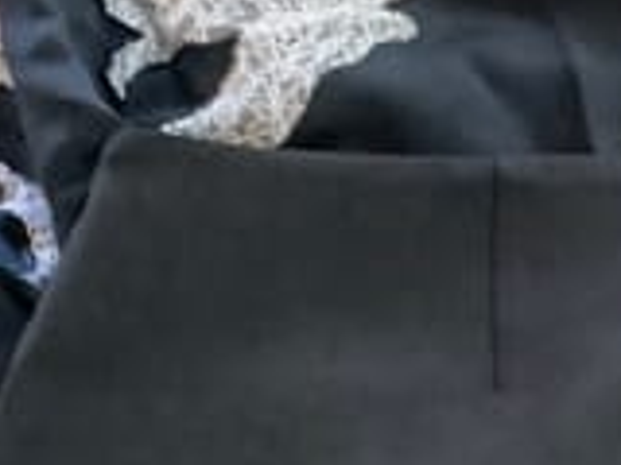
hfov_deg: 18.6
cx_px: 842
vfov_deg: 14.7
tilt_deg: -57.2
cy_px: 583
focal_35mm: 97
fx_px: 1740
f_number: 2.4
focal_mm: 3.3
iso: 400
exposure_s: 1/25
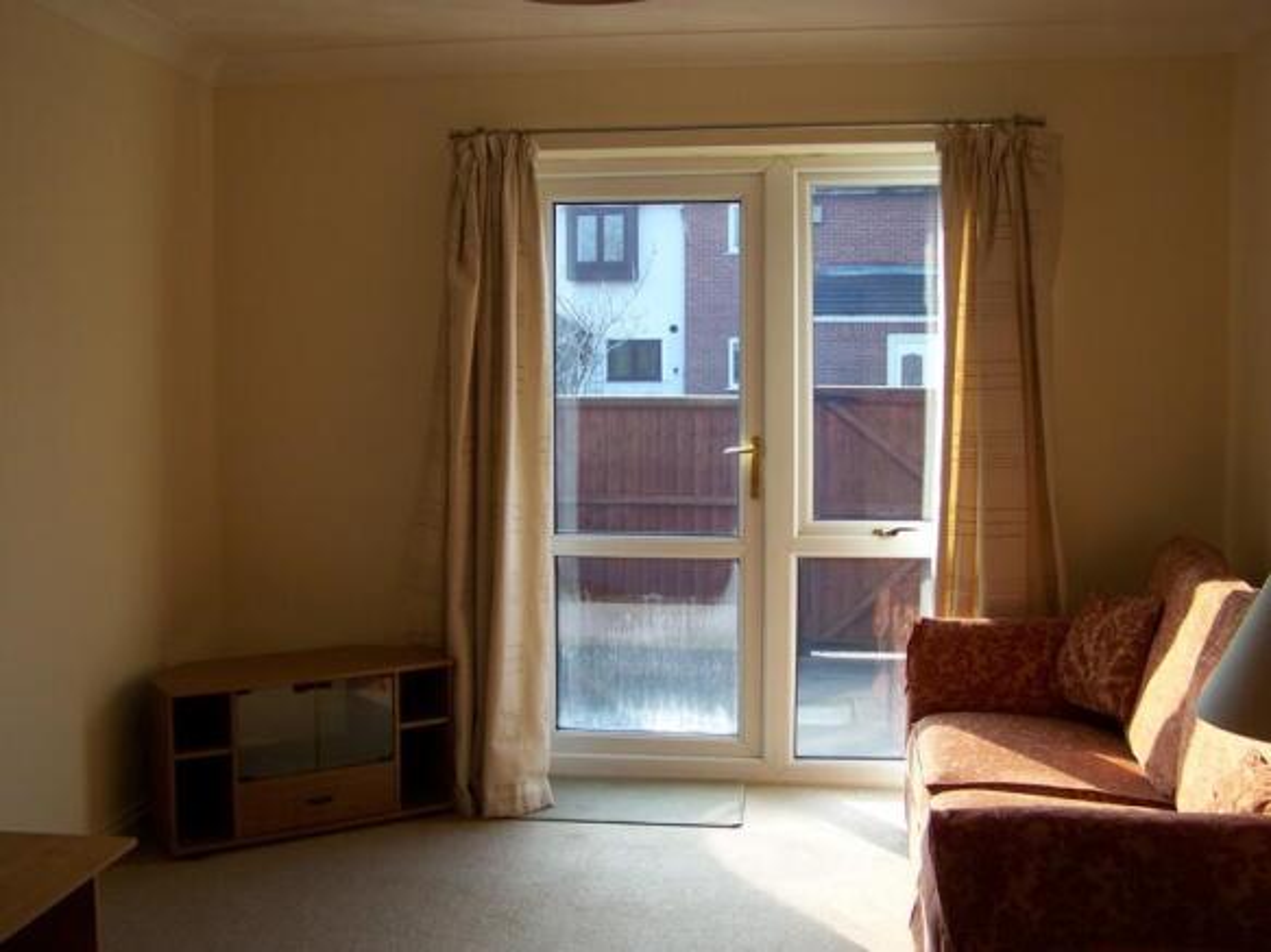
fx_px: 1395
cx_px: 636
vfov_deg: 37.7
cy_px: 476
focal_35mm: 38
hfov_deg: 49.0
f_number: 2.8
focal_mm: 6.3
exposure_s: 1/80
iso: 64
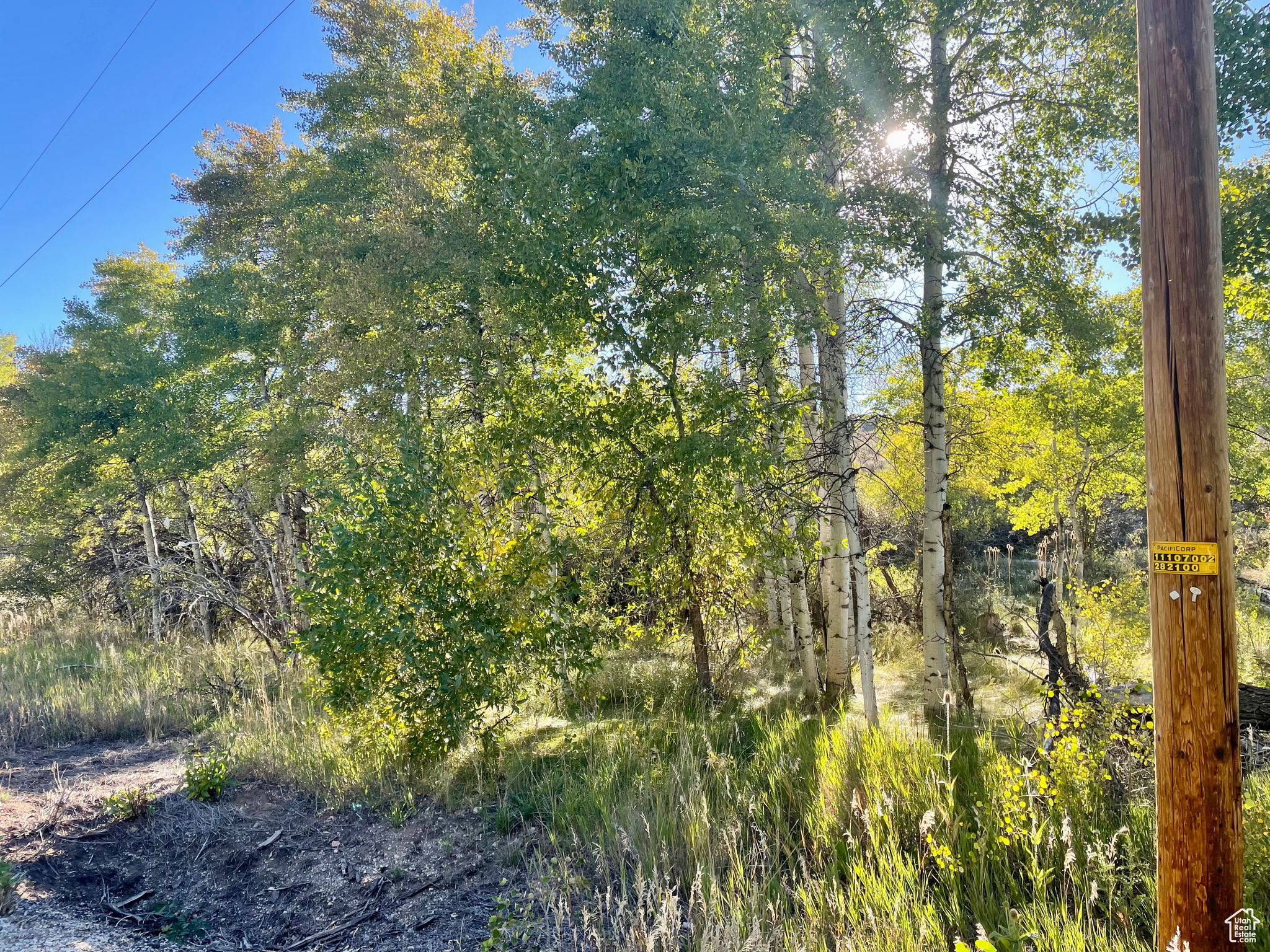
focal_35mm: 26
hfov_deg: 67.3
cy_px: 476
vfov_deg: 53.1
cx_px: 635
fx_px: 954
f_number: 1.6
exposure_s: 1/477
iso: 32
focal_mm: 4.2
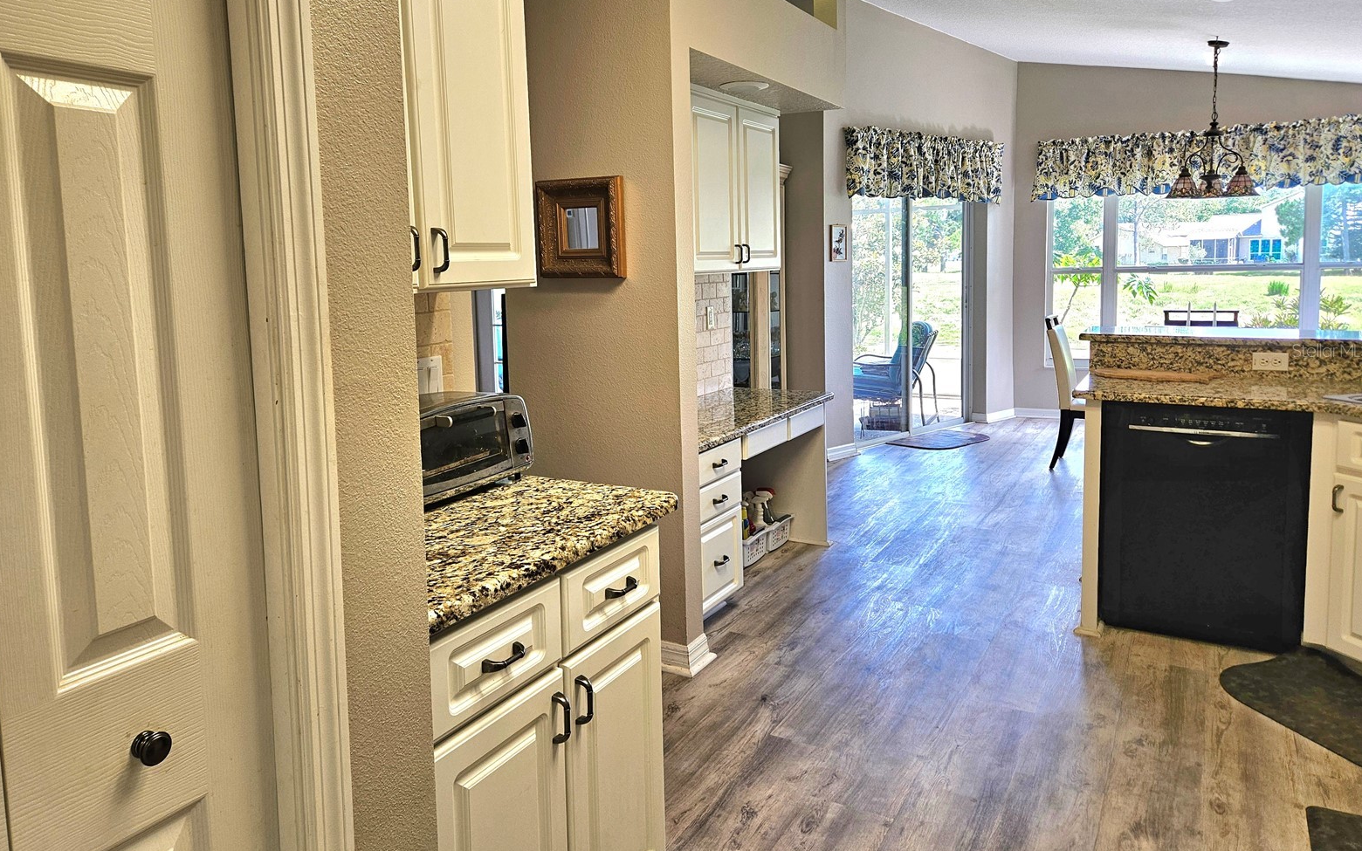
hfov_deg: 72.5
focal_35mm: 25
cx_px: 676
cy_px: 350
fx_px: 928
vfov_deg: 49.0
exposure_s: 1/120
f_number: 1.8
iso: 100
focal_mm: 5.4
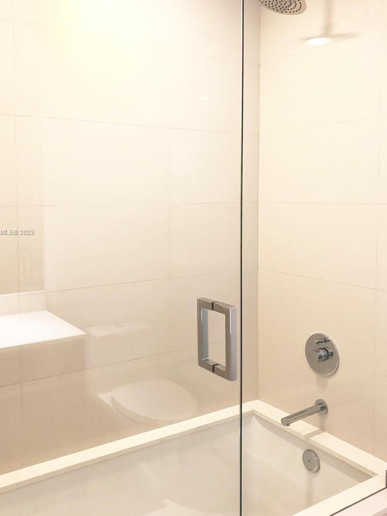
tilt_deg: -3.1
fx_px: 507
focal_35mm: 34
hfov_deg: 41.7
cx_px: 173
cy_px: 232
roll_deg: +0.2
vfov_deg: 53.9
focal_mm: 4
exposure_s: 1/15
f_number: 1.8
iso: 64
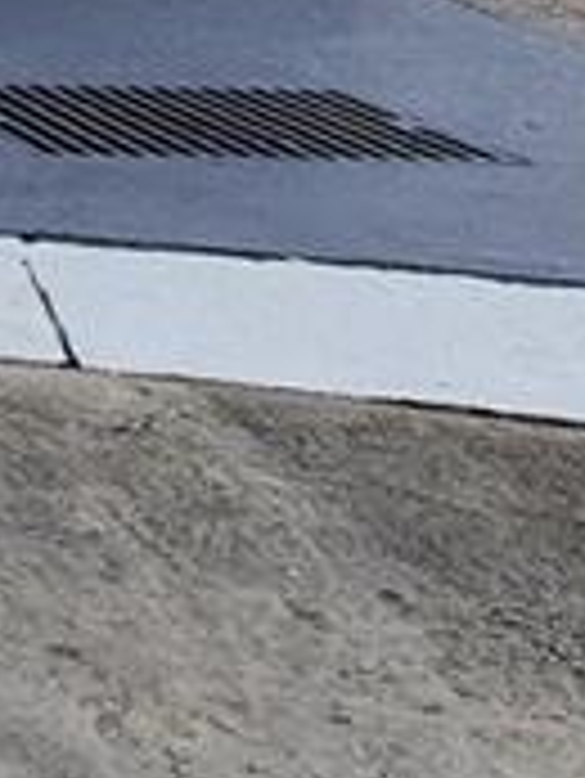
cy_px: -953
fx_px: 2025
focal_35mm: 90
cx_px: -1152
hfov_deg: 11.0
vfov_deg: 15.3
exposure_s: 1/892
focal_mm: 2.2
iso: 50
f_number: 2.2
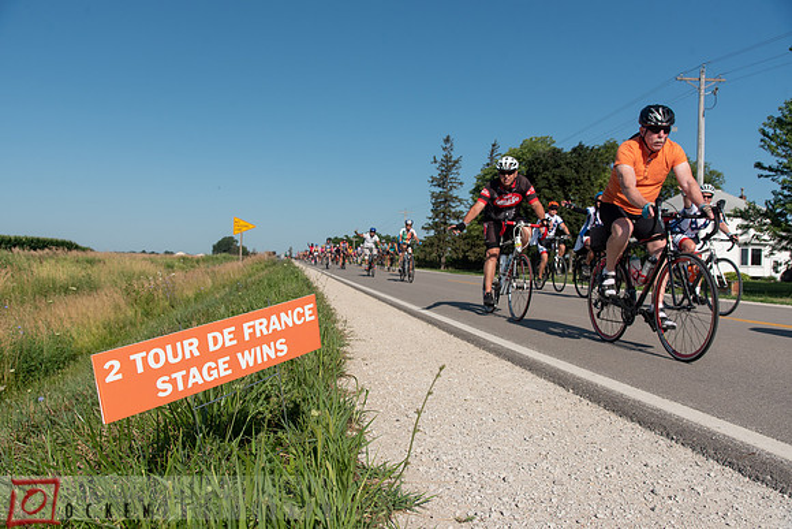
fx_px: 660
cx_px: 396
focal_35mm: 30
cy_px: 264
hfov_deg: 61.9
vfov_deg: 43.6
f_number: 6.3
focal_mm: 30
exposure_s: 1/1600
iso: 200
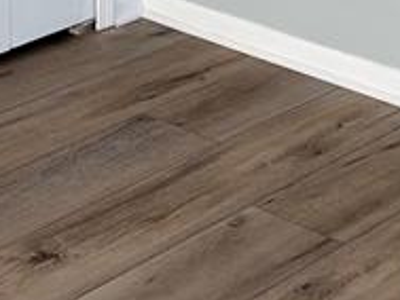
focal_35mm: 141
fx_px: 1630
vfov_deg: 10.2
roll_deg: -0.5
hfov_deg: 14.0
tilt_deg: -15.4
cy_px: -152
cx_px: 186
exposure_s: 1/558
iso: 50
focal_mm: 5.7
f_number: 1.5
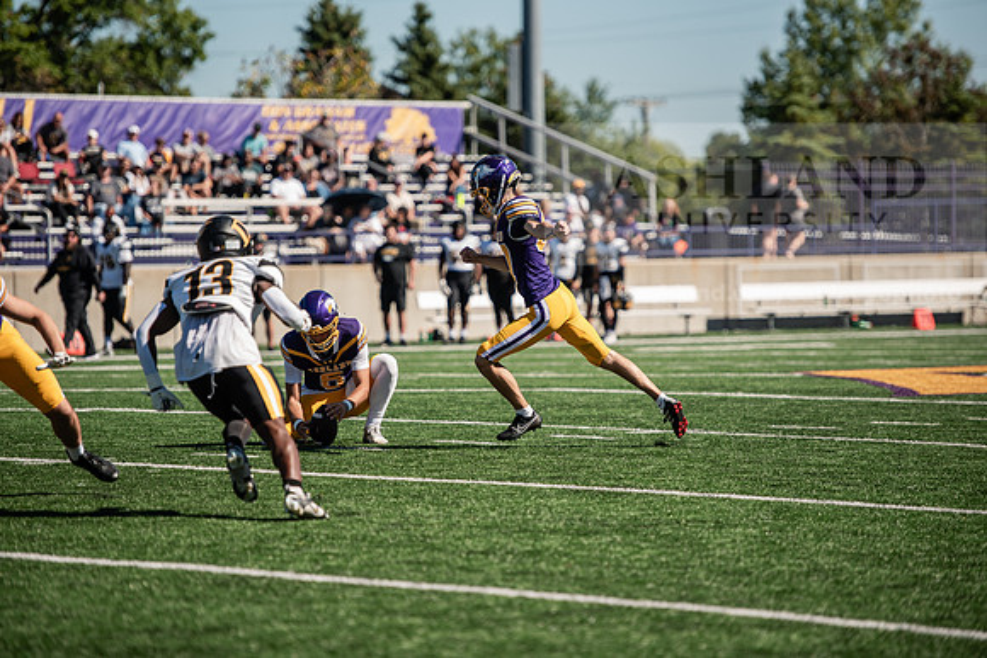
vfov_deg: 7.6
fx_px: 4936
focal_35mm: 180
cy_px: 329
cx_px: 494
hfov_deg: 11.4
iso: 125
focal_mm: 180
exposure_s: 1/1600
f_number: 3.2
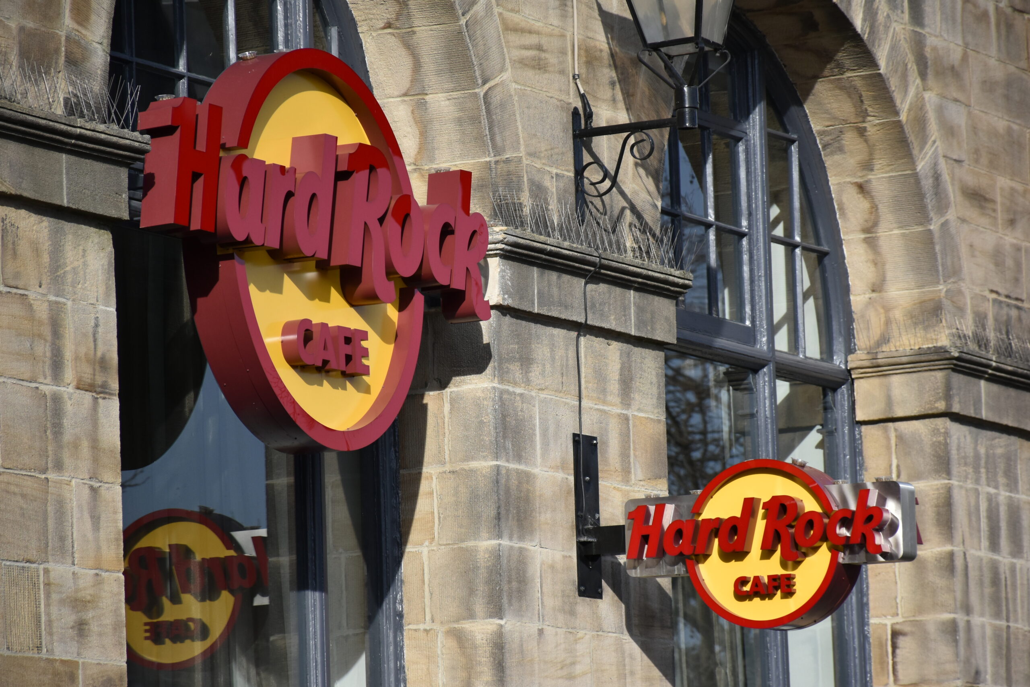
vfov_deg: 6.5
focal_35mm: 210
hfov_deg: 9.8
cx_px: 515
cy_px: 344
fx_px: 6008
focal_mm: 140
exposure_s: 1/1600
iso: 400
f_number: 5.6
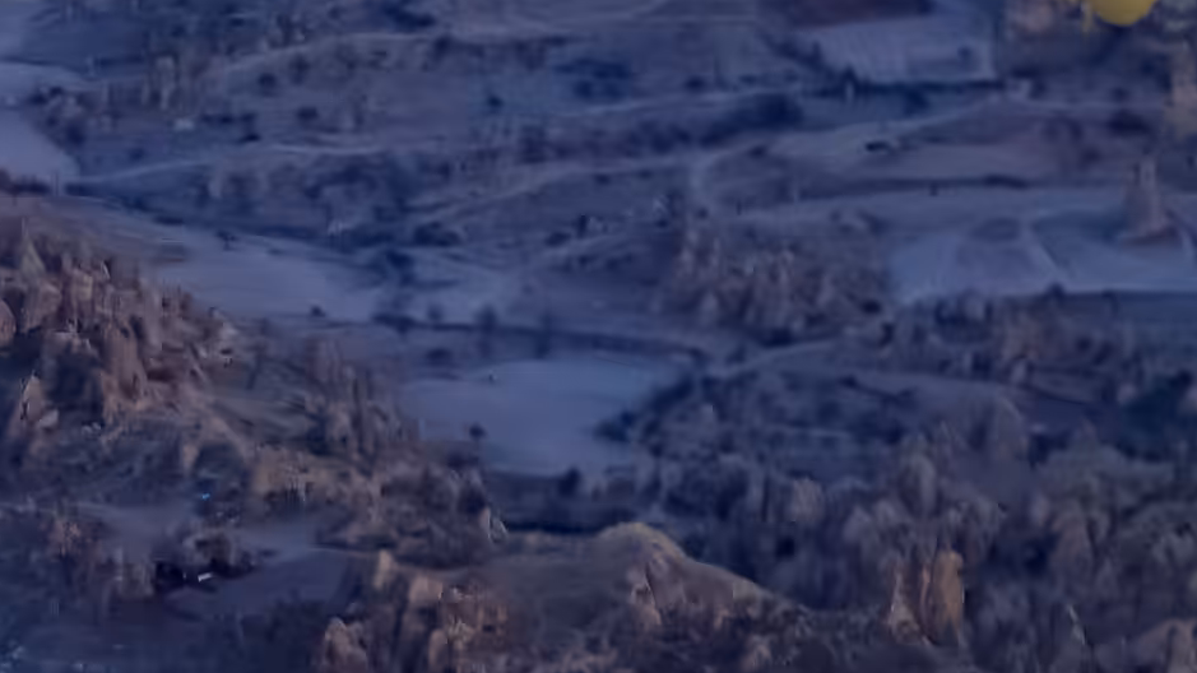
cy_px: -1661
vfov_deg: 3.2
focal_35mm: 368
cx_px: 1273
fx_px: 11679
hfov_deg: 5.8
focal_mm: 55
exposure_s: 1/30
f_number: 5
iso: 100
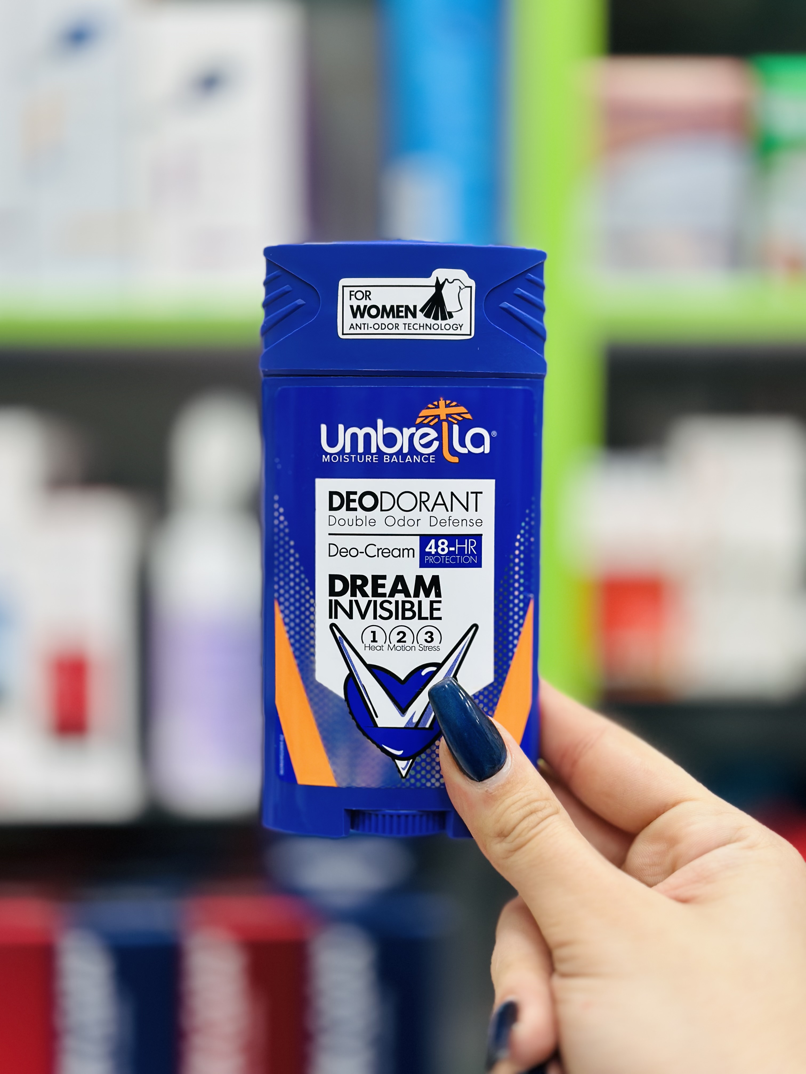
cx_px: 403
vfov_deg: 39.7
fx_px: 1490
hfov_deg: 30.3
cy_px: 537
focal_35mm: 48
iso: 100
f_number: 1.78
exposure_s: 1/100
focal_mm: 6.86
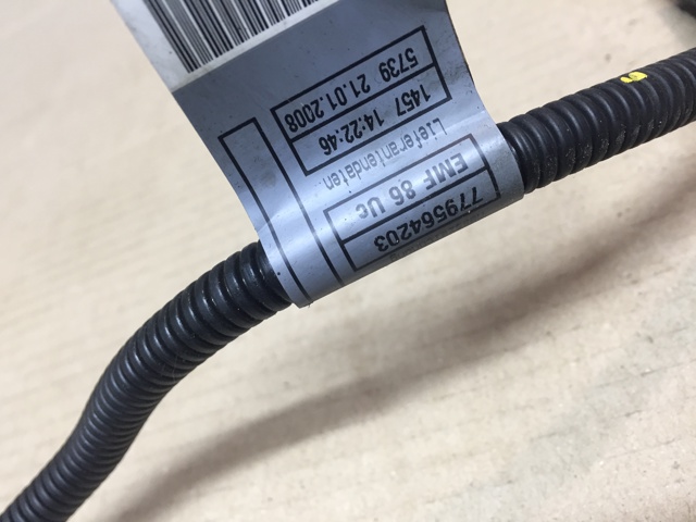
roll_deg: +36.6
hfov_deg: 61.7
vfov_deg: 48.2
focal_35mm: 29
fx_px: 583
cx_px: 348
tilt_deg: -42.9
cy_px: 261
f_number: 2.2
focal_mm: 4.15
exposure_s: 1/33
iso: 64
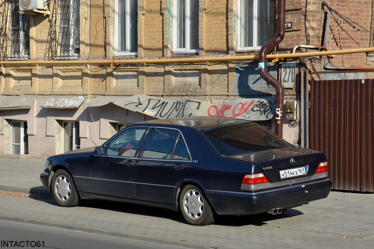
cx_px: 187
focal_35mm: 93
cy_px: 124
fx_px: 966
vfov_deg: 14.7
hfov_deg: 21.9
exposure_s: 1/250
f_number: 8
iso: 125
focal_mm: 62
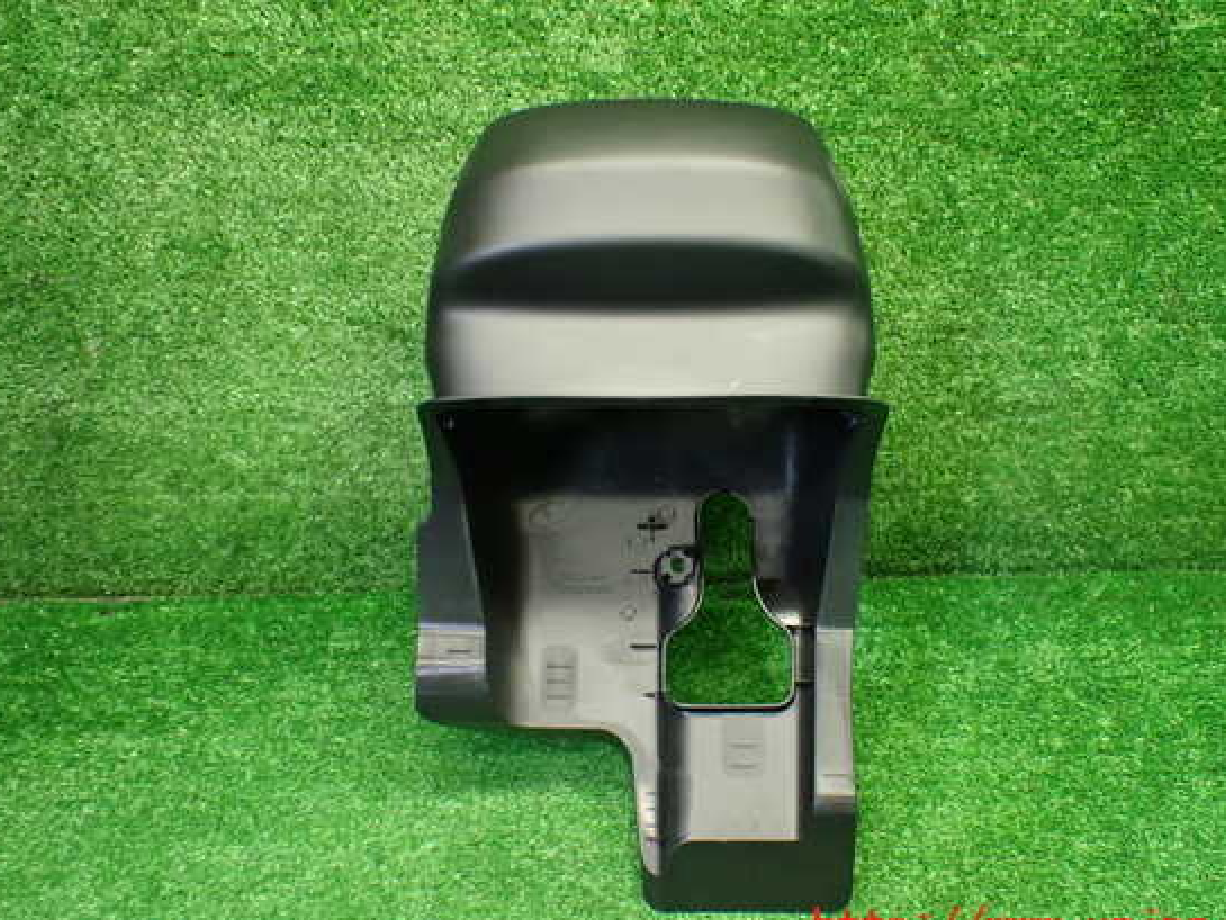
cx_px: 646
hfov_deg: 55.3
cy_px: 452
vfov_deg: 43.0
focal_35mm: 33
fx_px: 1169
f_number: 2.3
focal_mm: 5.4
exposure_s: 1/100
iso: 800
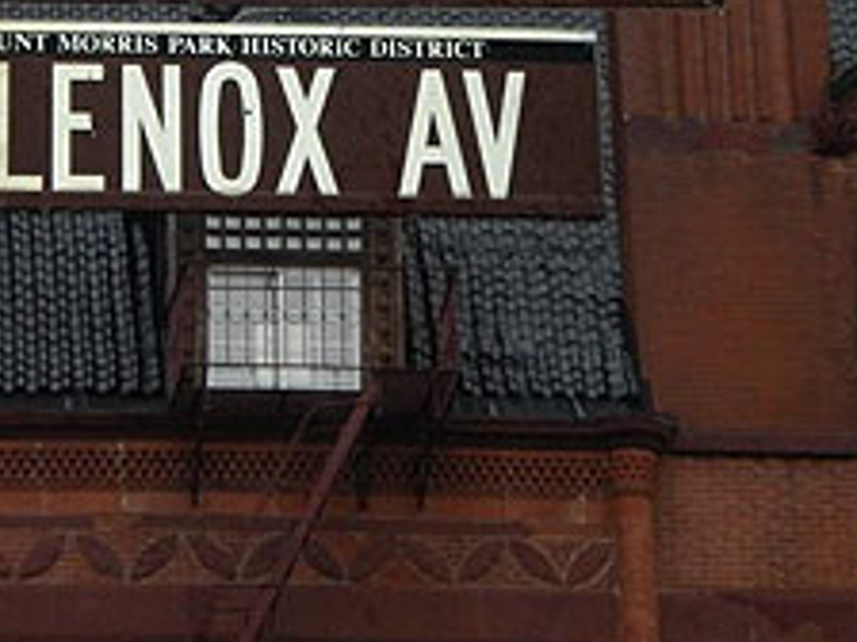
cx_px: 237
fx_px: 5224
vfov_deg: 7.0
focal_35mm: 211
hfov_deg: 9.4
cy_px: 19
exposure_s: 1/126
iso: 220
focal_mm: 18.9
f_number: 5.9
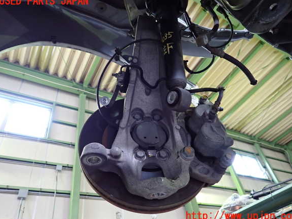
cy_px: 109
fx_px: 219
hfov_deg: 67.3
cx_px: 148
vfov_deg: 53.1
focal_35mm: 26
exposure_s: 1/30
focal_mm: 4.5
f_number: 2
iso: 800
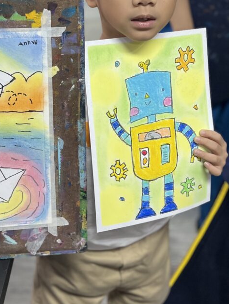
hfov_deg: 26.5
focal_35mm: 55
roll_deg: -0.8
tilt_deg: -23.0
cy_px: 51
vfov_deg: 33.7
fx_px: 485
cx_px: 82
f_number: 1.5
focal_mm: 5.7
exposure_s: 1/100
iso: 80
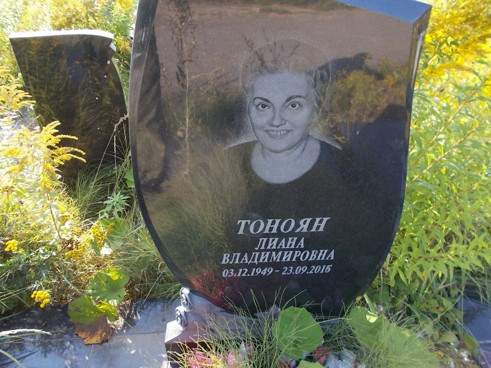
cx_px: 246
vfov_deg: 53.1
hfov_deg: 67.3
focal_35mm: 26
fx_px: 369
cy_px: 184
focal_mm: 4.6
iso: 80
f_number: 3.2
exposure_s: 1/100
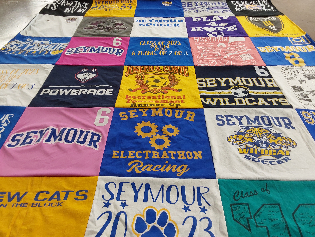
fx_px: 264
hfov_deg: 61.7
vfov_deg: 48.2
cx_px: 156
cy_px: 118
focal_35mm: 29
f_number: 1.9
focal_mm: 2.91
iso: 100
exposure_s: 1/50
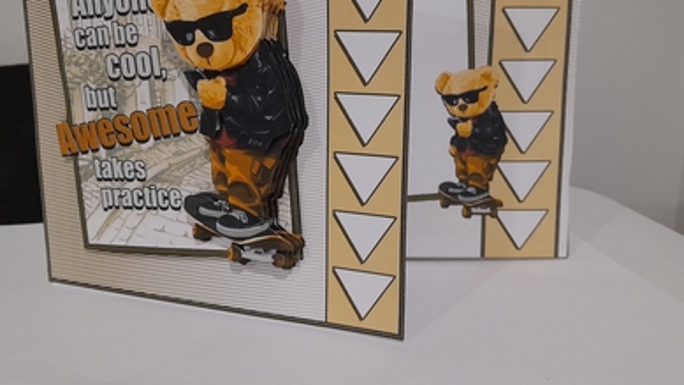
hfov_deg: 58.0
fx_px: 617
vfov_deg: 34.3
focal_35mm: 34
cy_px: 127
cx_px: 346
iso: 320
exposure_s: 1/50
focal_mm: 4
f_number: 1.8
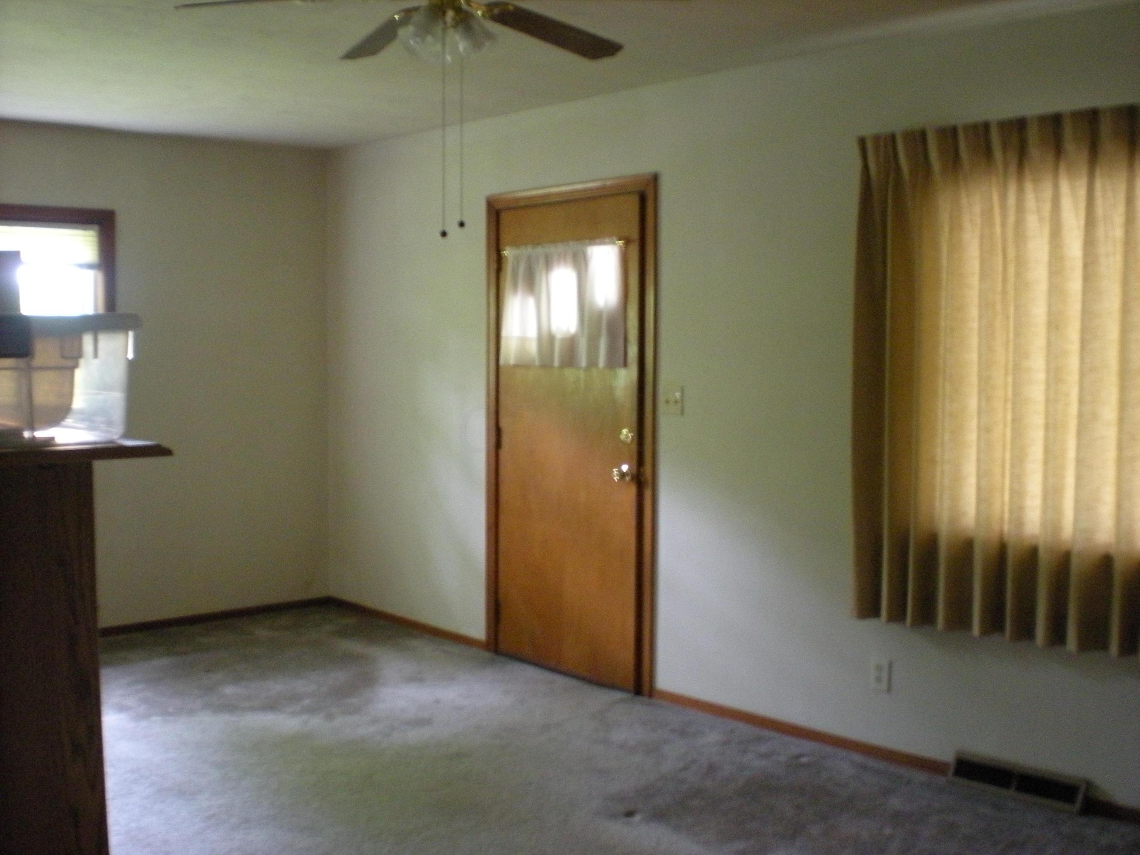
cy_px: 428
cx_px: 570
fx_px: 1251
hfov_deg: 49.0
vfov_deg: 37.7
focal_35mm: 38
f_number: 3.1
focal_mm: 6.3
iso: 435
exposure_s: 1/8
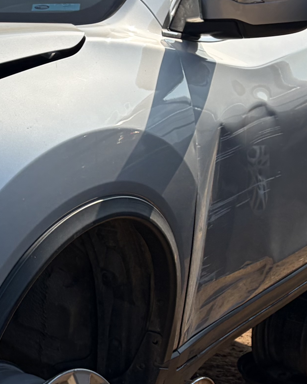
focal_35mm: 93
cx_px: -130
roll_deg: -1.5
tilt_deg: -14.4
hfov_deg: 15.5
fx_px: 1056
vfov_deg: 20.6
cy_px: 225
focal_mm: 5.96
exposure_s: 1/4329
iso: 50
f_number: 1.6
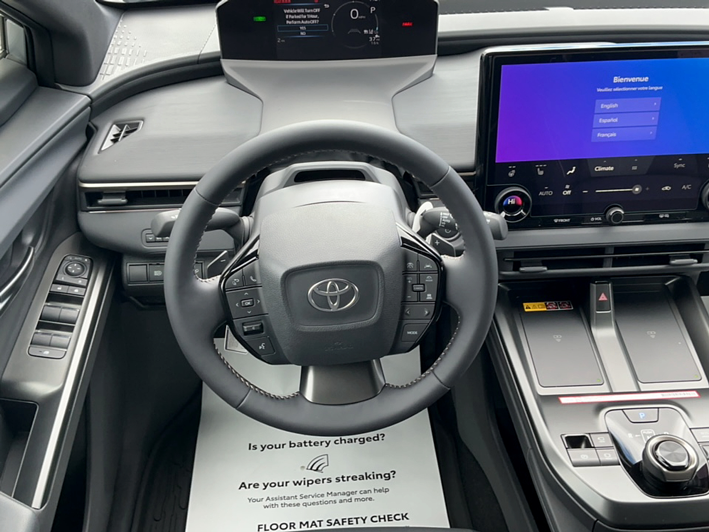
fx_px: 614
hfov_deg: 60.0
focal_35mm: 30
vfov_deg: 46.8
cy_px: 266
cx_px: 354
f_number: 1.8
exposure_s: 1/60
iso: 25
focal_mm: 3
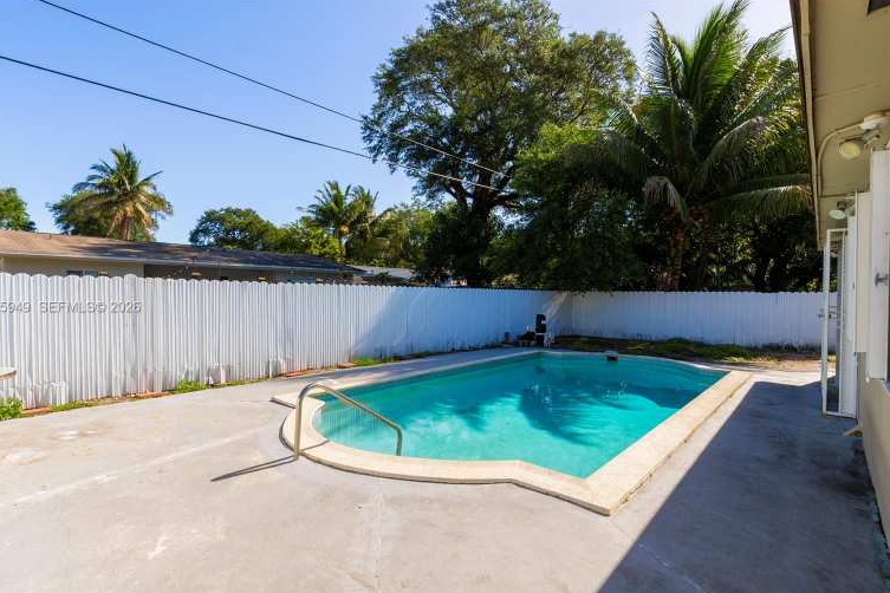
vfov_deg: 68.8
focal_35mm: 18
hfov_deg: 91.5
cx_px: 429
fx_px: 433
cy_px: 308
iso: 250
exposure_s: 1/320
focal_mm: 11
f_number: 9
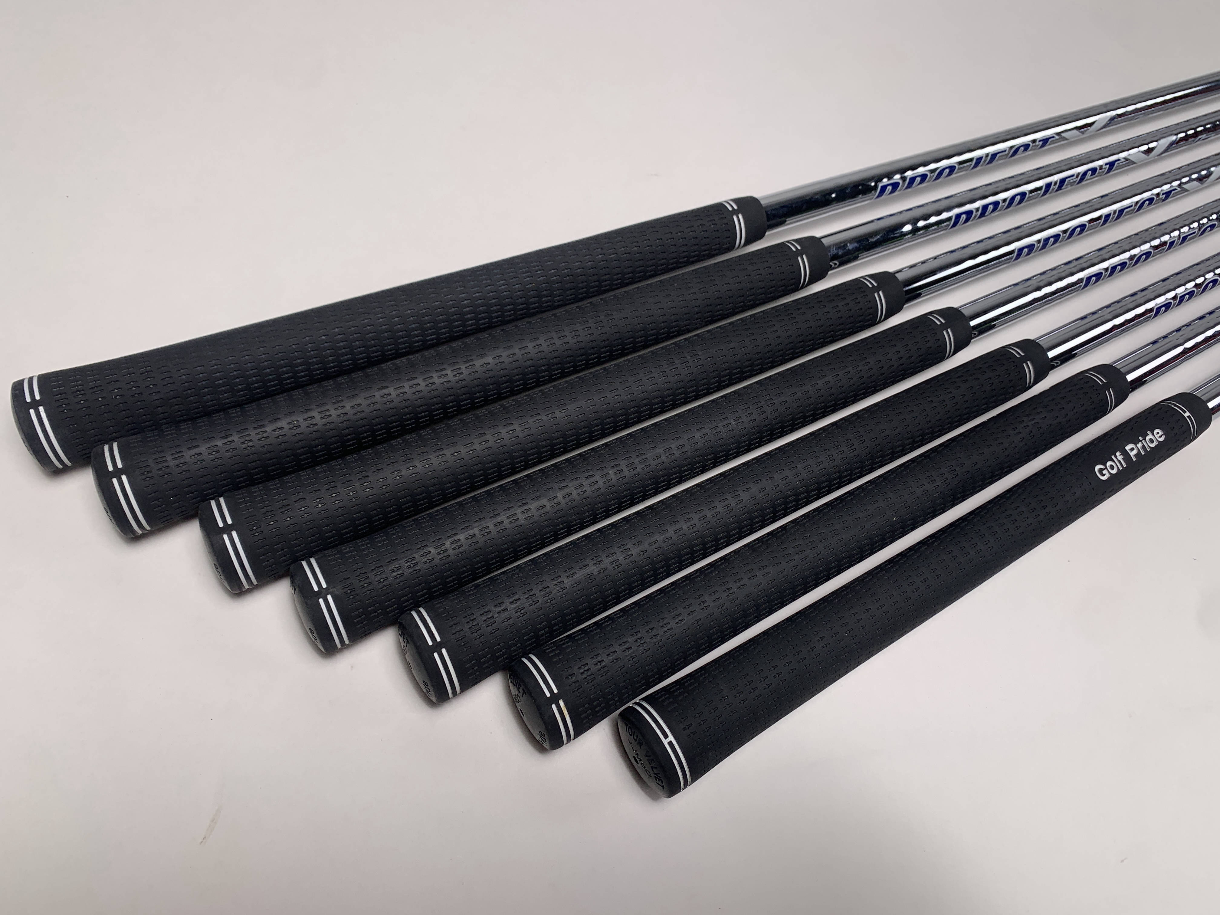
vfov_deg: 53.1
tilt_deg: -66.5
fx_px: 916
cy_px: 458
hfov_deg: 67.3
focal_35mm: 26
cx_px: 610
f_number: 1.8
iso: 25
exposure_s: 1/249
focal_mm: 4.25
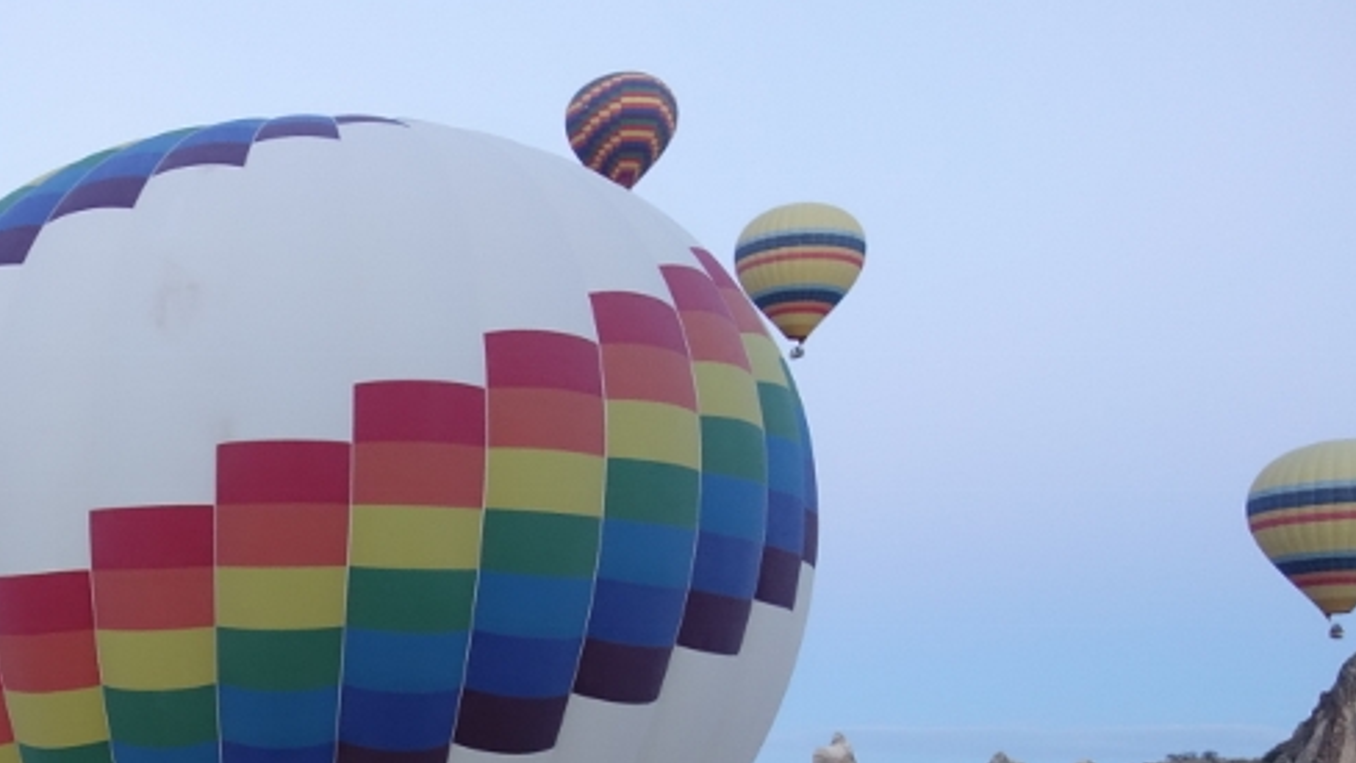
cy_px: 856
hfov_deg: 32.0
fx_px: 2157
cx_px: -14
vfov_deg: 19.2
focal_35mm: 60
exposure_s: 1/100
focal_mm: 10.4
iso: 800
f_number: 1.8
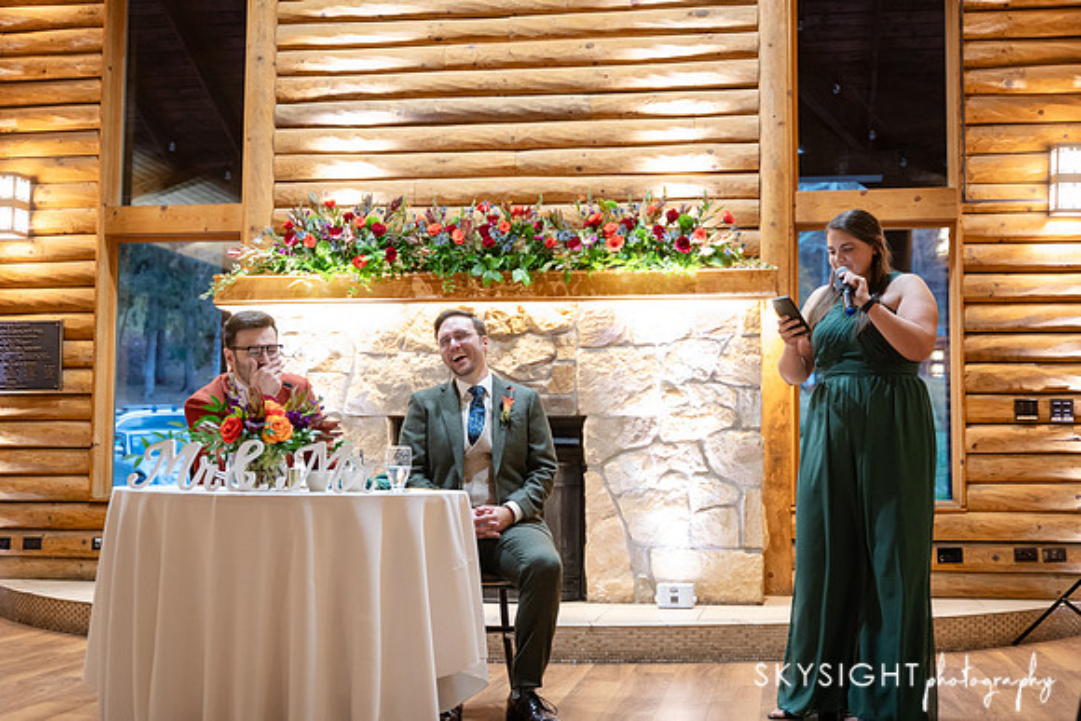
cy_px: 360
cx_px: 540
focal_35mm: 50
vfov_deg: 26.9
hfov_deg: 39.5
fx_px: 1505
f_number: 2.8
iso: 3200
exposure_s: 1/60
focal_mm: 48
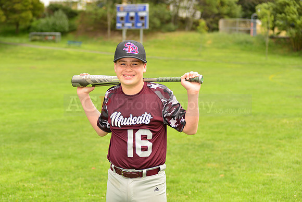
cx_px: 151
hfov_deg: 25.4
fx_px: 671
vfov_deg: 17.1
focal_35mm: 80
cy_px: 101
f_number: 5
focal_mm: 80
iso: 100
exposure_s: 1/250
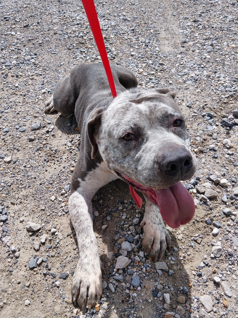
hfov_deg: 53.1
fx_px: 238
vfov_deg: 67.3
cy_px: 159
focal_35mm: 26
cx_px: 119
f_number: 1.8
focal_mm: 3.86
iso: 20
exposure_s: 1/669
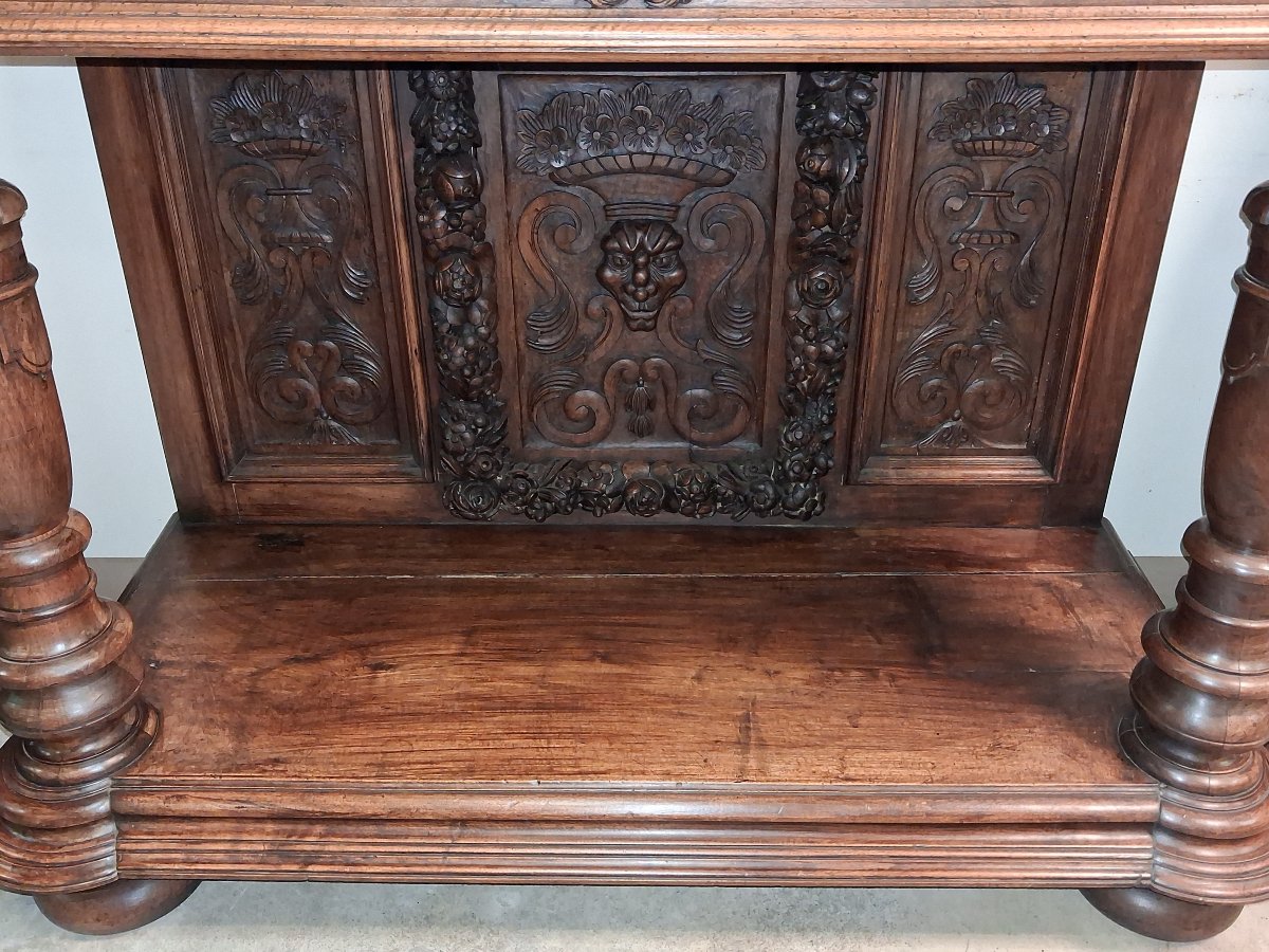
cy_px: 476
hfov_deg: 65.3
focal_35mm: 27
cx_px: 634
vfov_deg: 51.4
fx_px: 990
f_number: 1.8
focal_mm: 4
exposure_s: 1/30
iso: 500
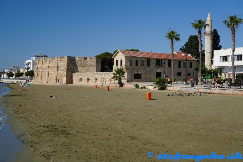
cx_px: 122
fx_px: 263
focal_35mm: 39
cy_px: 81
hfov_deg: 49.5
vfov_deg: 34.3
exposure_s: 1/250
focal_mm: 39
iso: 100
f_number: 8
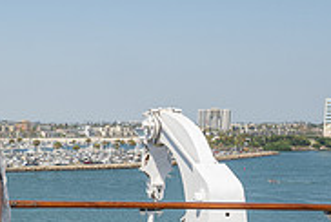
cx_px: -139
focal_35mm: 82
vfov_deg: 16.3
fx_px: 755
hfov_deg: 21.5
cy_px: 230
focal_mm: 24
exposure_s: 1/200
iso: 200
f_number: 11
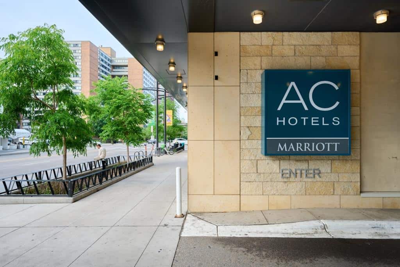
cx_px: 200
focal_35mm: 20
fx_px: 228
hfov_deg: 82.6
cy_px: 134
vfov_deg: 60.7
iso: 500
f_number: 6.3
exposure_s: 1/640
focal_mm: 20.5
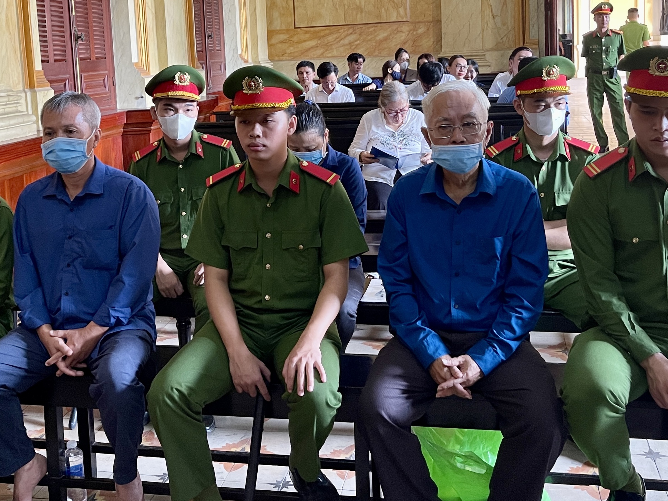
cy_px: 255
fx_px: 637
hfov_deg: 55.1
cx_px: 287
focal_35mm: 33
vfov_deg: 43.0
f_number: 1.6
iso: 320
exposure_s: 1/60
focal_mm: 5.1
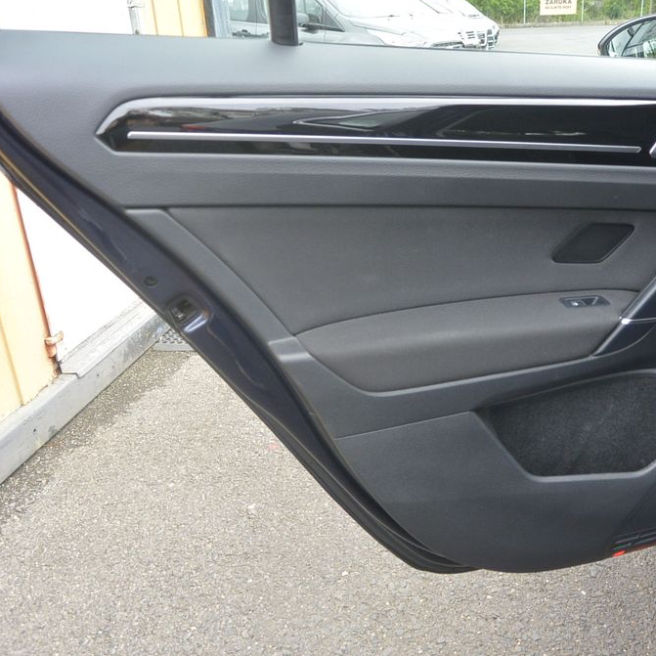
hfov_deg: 46.5
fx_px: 750
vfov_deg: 47.2
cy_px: 328
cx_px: 439
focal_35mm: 35
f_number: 3.5
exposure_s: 1/250
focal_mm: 10
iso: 200
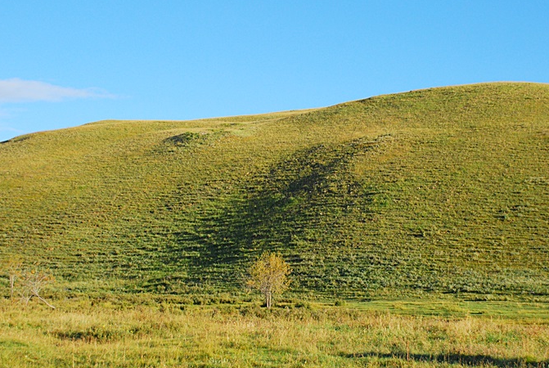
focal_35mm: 63
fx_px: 956
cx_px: 303
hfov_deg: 32.0
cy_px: 177
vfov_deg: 21.8
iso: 400
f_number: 5.6
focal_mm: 35
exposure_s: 1/640
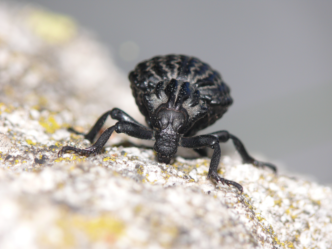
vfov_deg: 3.5
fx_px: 4028
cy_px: 124
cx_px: 166
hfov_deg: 4.7
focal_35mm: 420
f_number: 5.6
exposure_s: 1/200
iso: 100
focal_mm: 88.8
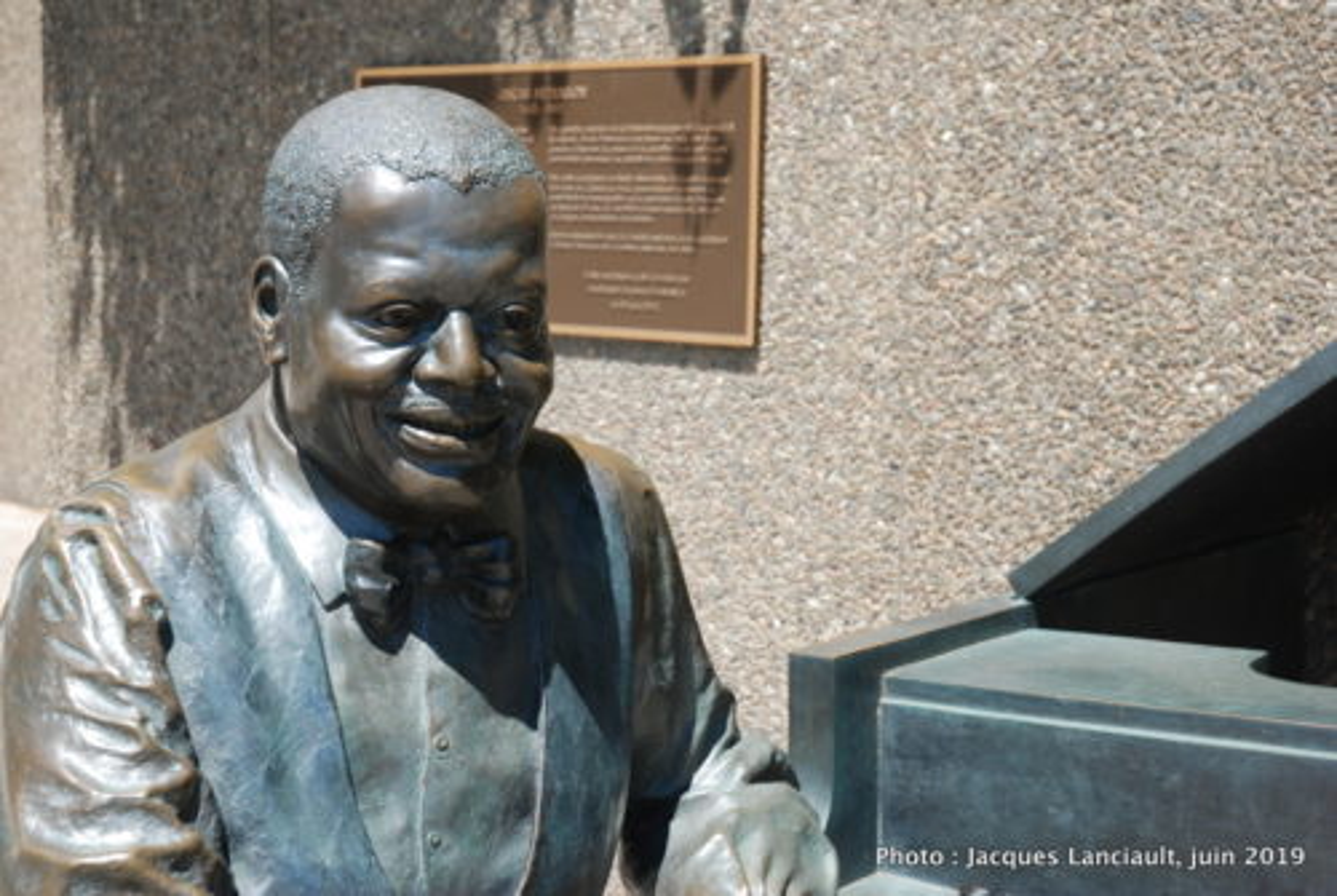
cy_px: 448
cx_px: 668
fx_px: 2455
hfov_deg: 30.5
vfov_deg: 20.7
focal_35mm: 66
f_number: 6.3
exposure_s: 1/160
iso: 100
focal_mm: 44
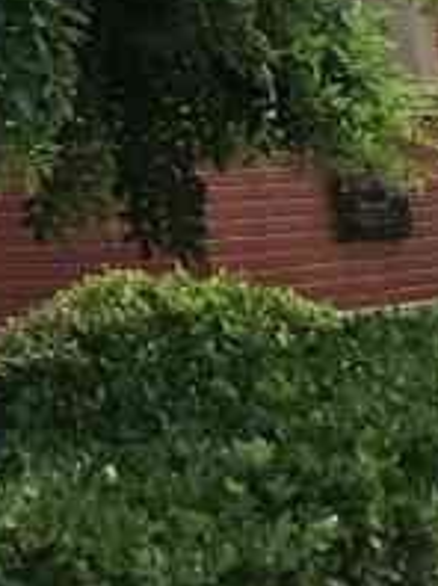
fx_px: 2232
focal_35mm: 132
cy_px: -747
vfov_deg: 12.3
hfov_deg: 10.2
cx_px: -474
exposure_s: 1/521
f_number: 1.8
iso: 20
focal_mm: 4
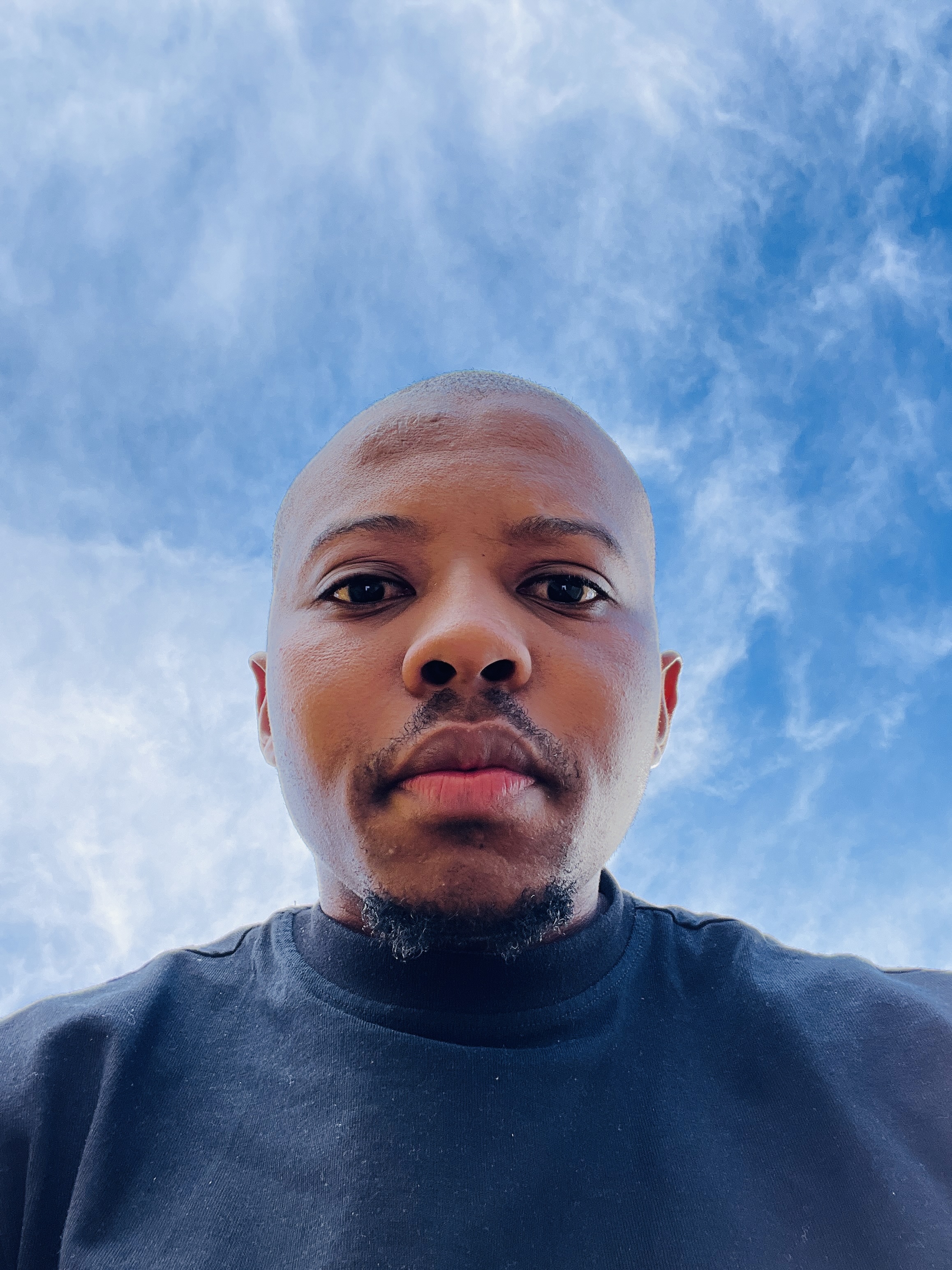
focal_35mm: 30
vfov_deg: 60.0
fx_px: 1100
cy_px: 635
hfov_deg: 46.8
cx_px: 476
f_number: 2.2
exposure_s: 1/172
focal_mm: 2.71
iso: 40
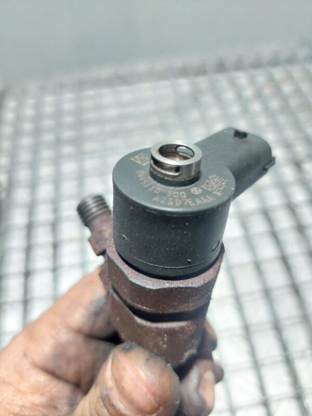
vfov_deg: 69.4
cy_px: 208
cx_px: 156
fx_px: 300
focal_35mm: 25
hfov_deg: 54.9
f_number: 1.8
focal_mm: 5.23
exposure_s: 1/50
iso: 160
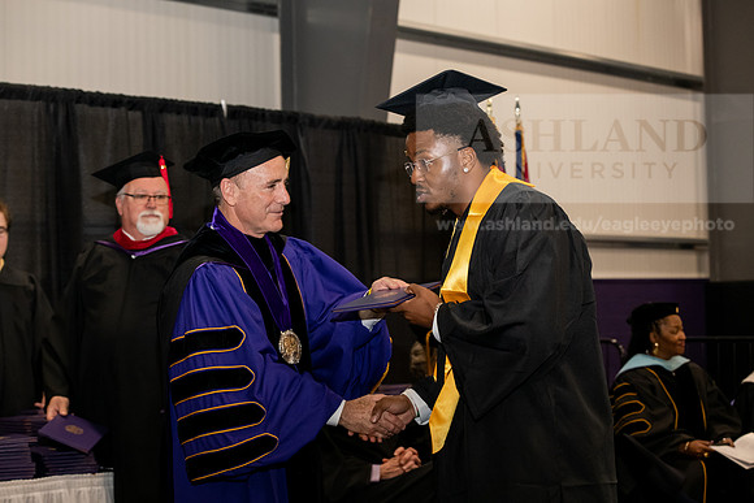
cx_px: 377
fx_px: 1466
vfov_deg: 19.5
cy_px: 252
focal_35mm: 70
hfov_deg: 28.8
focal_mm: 70
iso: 2000
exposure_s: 1/200
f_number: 5.6
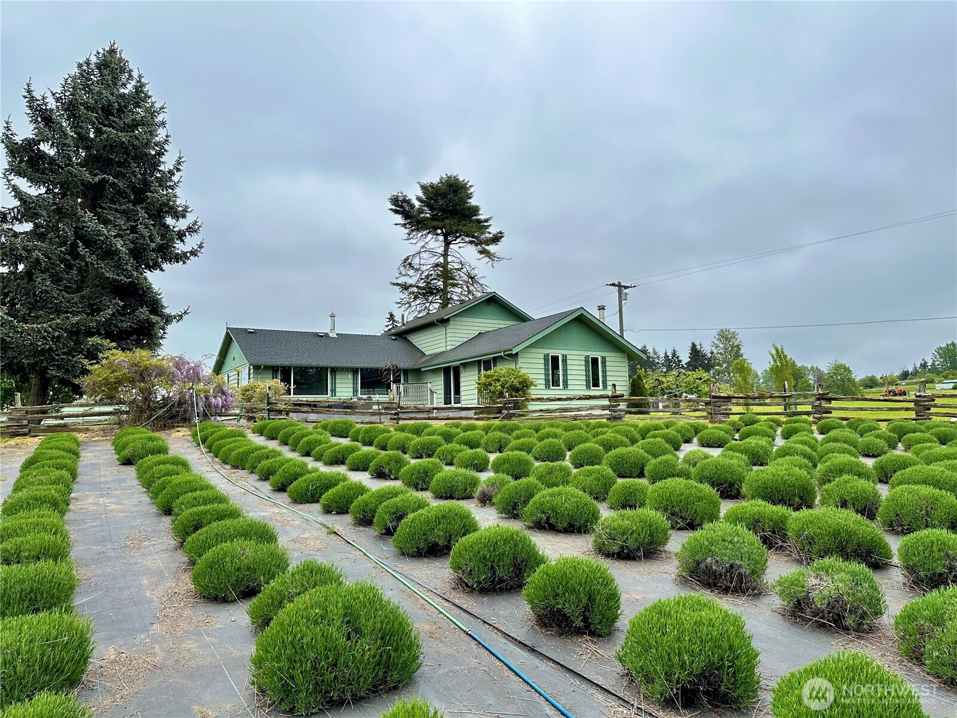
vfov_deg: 56.8
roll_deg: +1.2
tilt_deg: +7.2
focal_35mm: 24
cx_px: 478
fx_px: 664
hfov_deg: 71.6
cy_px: 359
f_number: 1.78
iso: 80
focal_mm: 6.86
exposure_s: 1/816
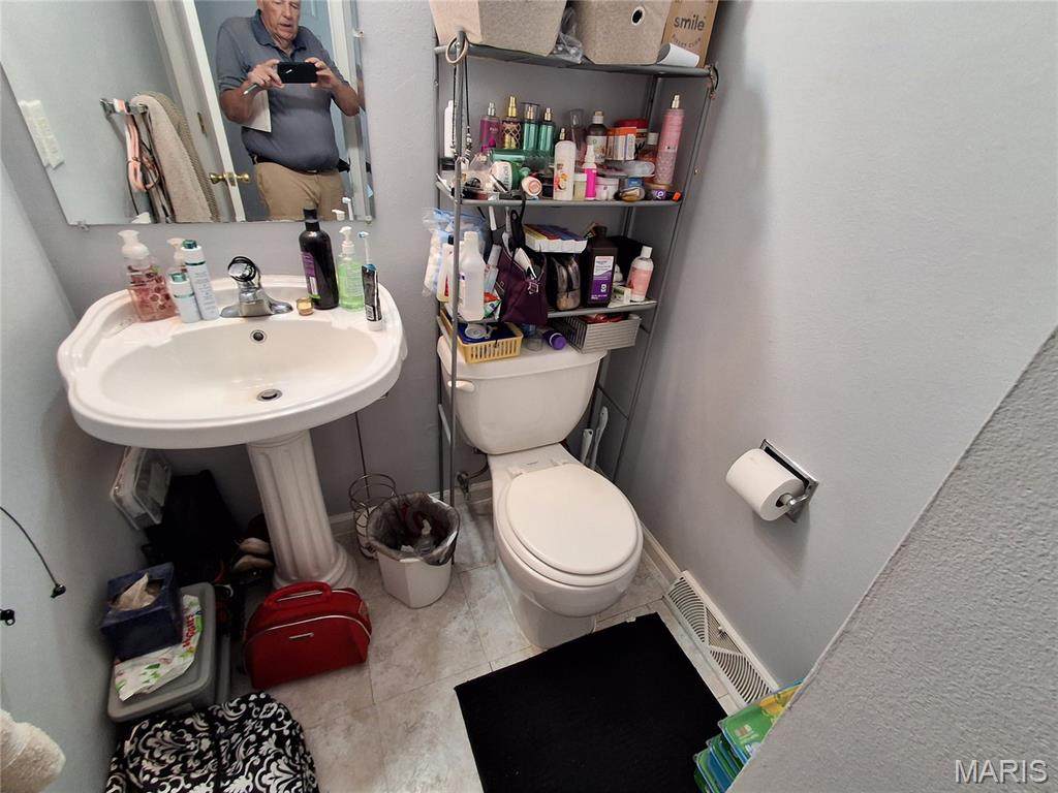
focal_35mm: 16
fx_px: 489
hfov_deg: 94.5
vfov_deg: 78.1
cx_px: 529
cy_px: 396
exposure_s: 1/50
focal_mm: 1.64
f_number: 2.2
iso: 160
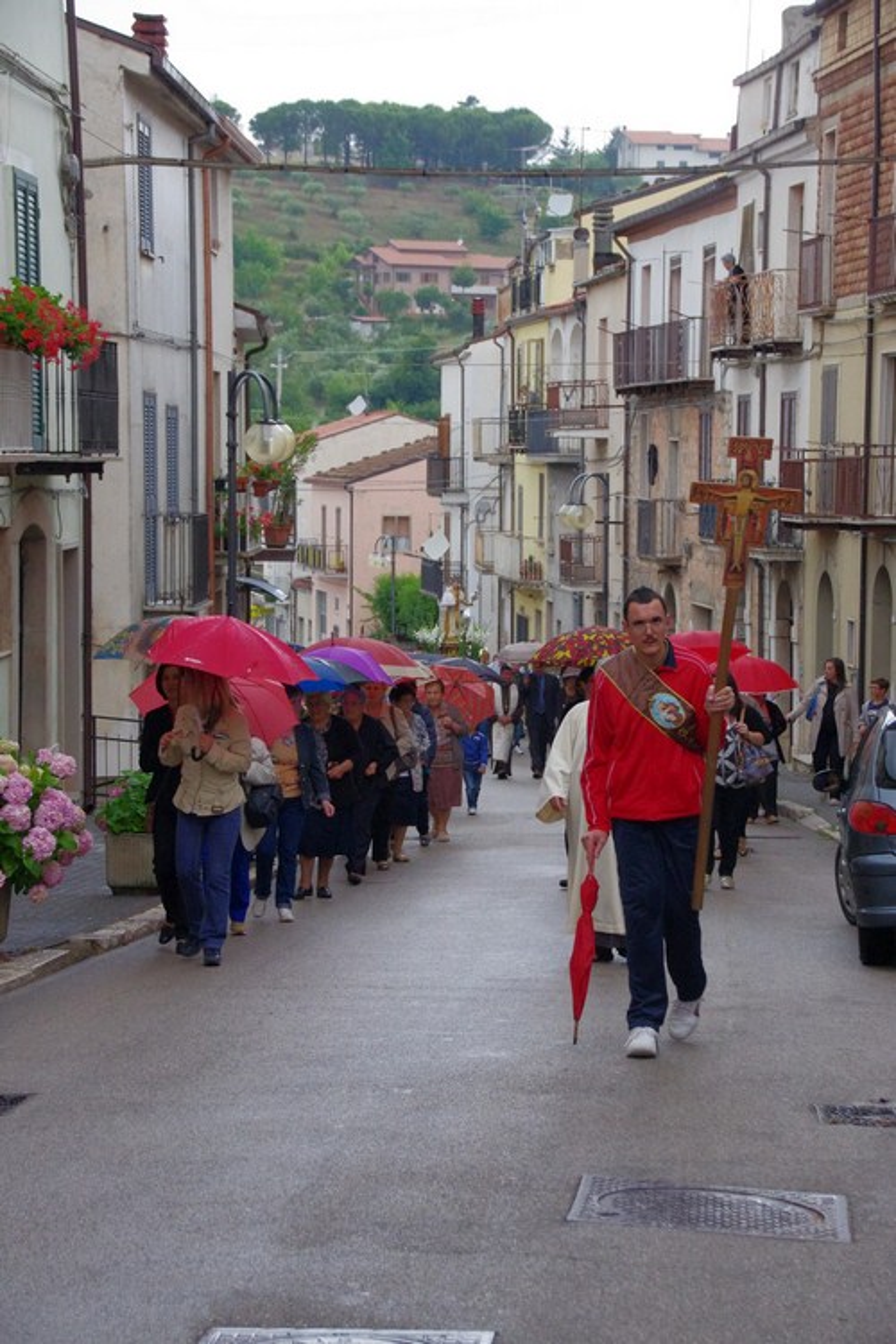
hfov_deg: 15.2
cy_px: 672
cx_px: 448
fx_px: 3360
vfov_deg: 22.6
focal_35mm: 90
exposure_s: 1/160
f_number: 6.3
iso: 2000
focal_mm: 60
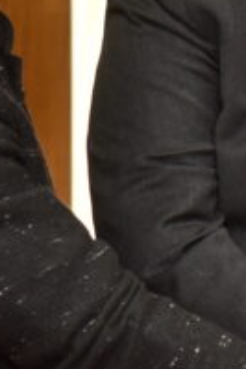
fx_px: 2527
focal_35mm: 247
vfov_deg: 8.3
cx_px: 523
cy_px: 236
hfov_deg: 5.4
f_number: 4
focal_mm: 46
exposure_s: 1/125
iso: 1250
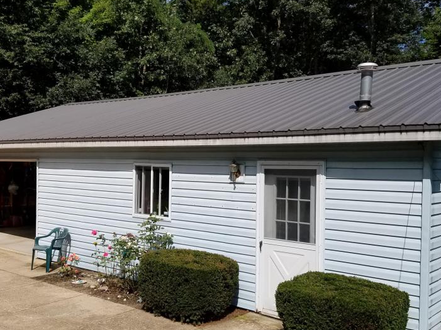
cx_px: 216
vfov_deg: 37.7
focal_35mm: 38
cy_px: 172
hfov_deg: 49.0
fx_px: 484
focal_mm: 4.2
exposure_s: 1/4496
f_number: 1.7
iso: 50
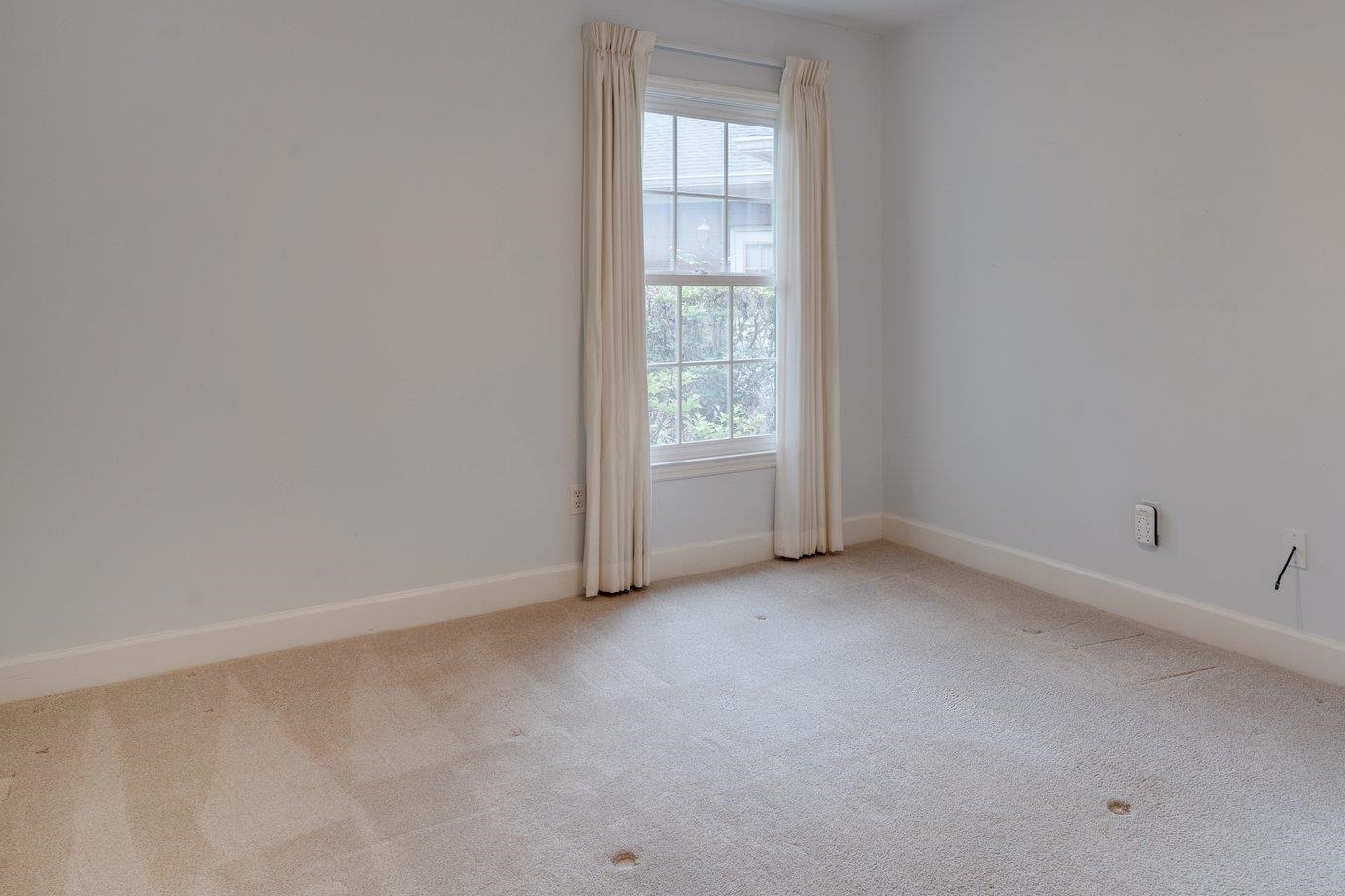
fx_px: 934
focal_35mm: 25
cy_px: 289
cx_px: 782
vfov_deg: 50.2
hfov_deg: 71.0
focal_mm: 17
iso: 100
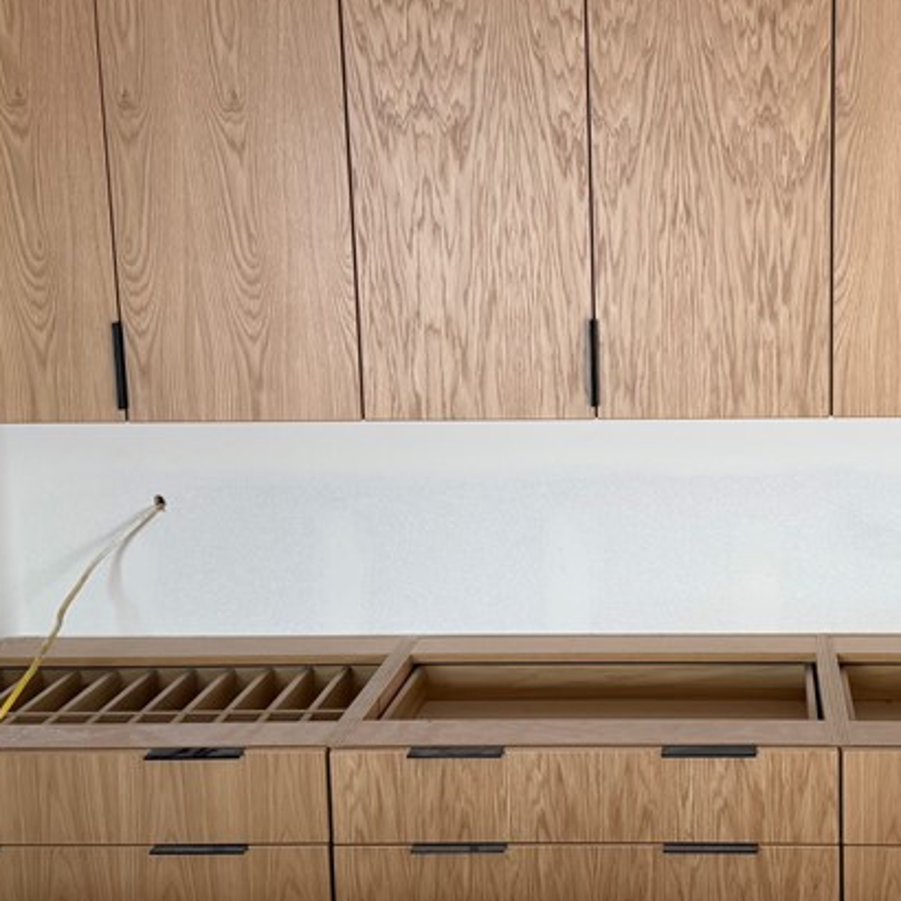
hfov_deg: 31.6
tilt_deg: -10.8
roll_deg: +0.5
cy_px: 442
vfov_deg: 32.2
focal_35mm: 53
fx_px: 1561
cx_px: 675
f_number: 1.78
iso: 200
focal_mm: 6.76
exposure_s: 1/121
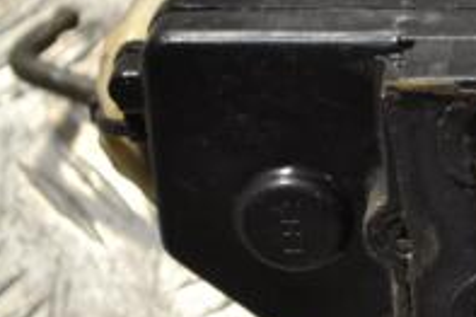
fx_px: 3144
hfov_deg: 8.5
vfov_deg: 5.8
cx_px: 619
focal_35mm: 238
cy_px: 94
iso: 320
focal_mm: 52
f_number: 5.6
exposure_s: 1/30
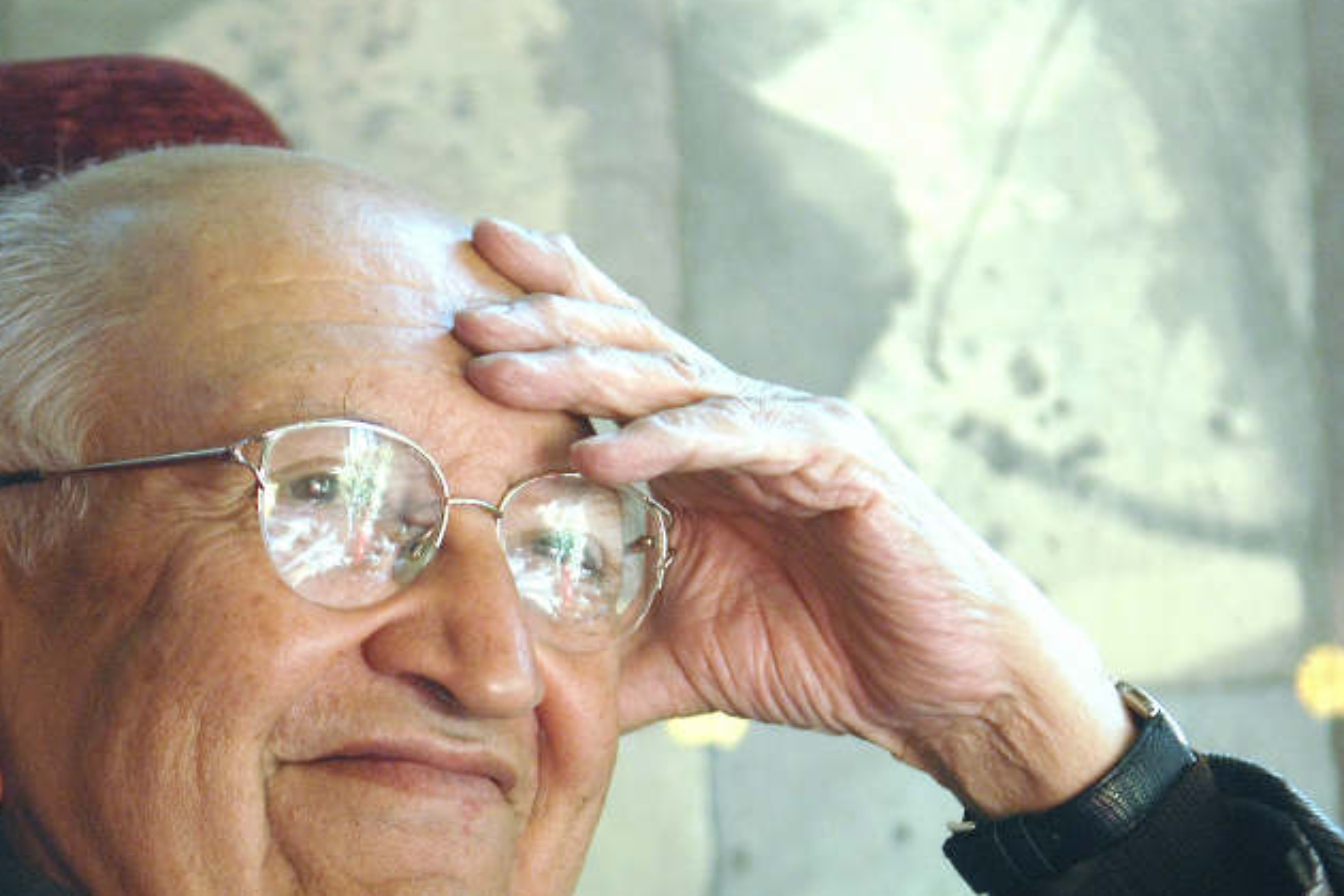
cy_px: 581
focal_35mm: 129
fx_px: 4807
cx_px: 574
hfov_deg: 15.9
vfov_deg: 10.6
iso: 640
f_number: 2.8
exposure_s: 1/125
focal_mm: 55
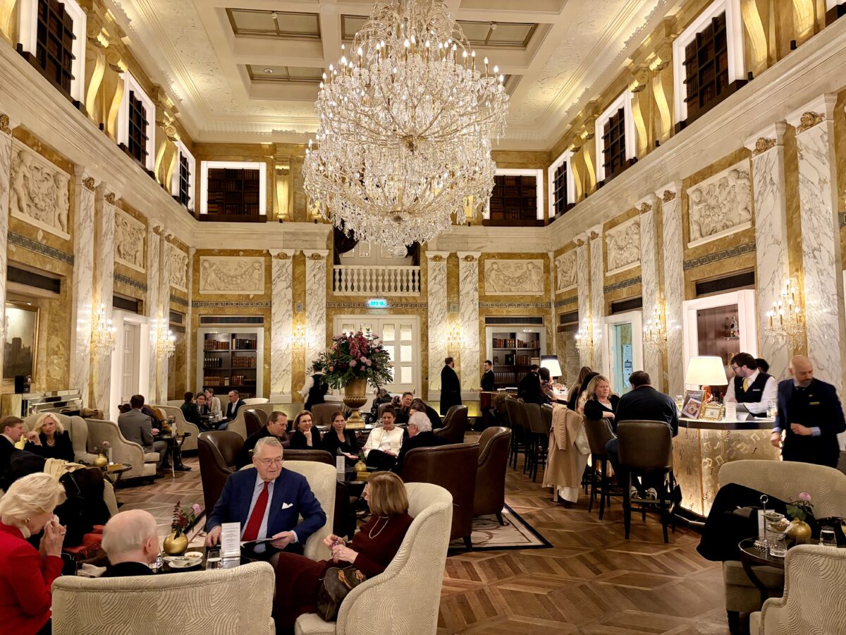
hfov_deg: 67.3
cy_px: 318
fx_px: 635
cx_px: 423
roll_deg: +1.6
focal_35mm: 26
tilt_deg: +3.8
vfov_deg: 53.1
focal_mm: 5.96
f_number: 1.6
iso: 400
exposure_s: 1/33
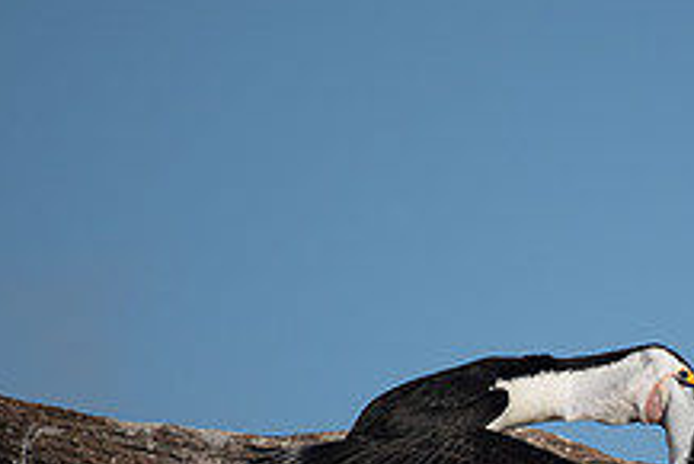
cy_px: 475
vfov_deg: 1.0
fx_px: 25791
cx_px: 662
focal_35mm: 1337
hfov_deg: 1.5
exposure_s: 1/1000
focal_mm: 500
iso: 90
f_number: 5.6
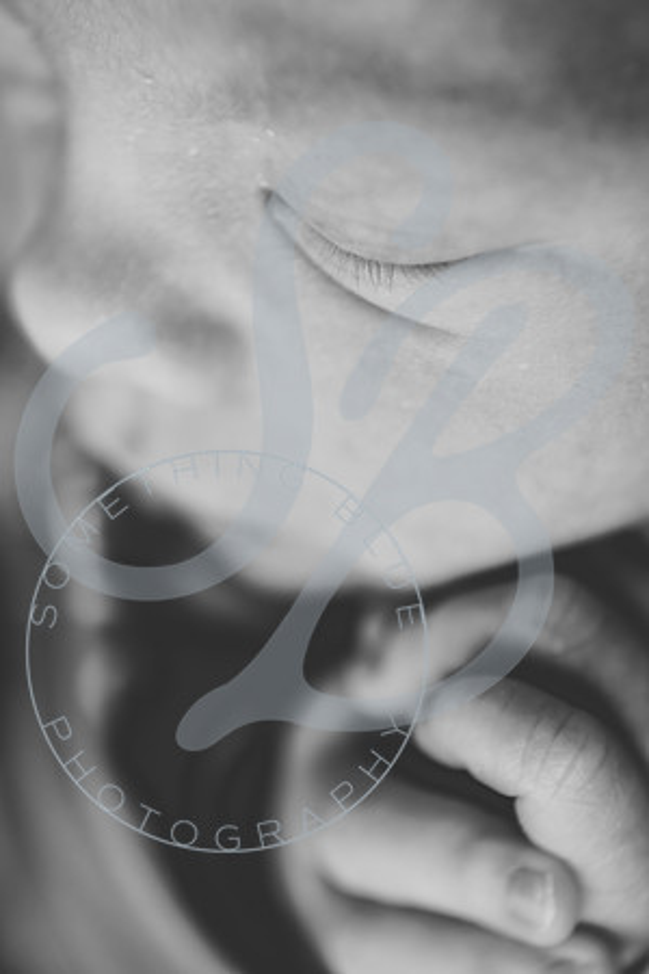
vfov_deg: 28.8
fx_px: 1893
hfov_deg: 19.5
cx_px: 324
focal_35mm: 70
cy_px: 487
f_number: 5.6
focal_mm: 70
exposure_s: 1/125
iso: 500
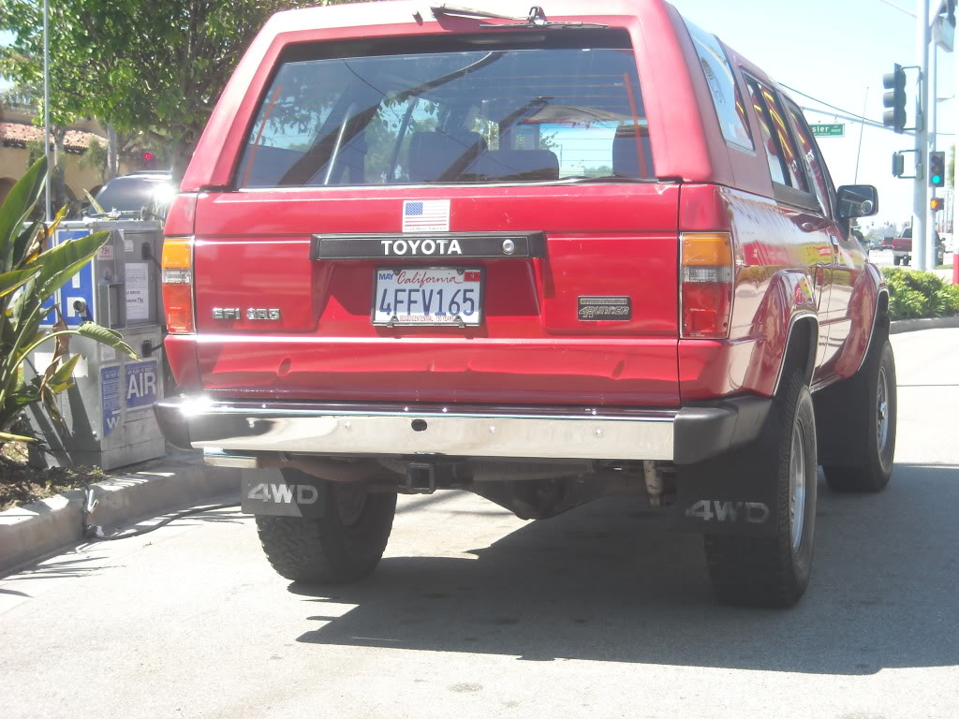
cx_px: 480
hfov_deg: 28.6
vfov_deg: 21.6
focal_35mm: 68
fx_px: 1884
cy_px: 360
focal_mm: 11.02
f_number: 3.7
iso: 64
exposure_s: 1/201
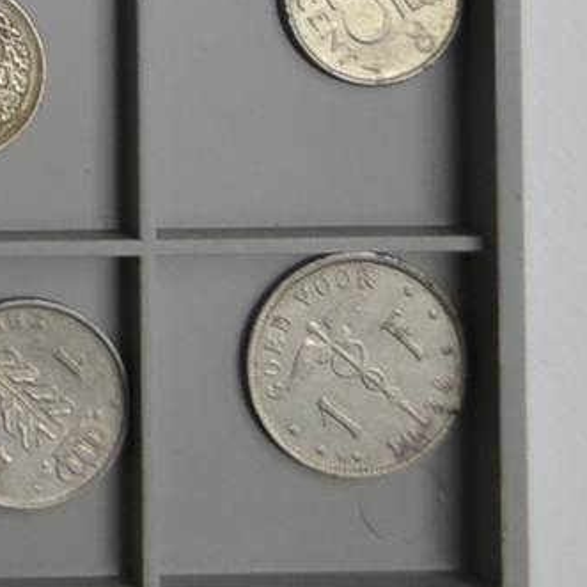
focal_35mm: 227
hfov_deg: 7.1
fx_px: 4355
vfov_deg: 7.3
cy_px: -775
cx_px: -984
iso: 400
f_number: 5.6
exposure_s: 1/125
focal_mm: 24
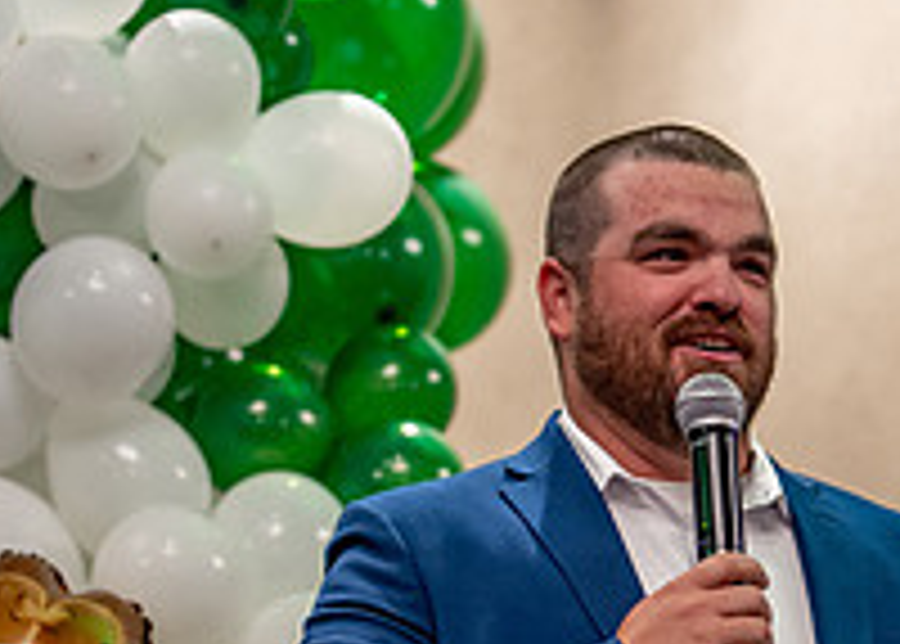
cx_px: 752
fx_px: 3912
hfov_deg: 13.0
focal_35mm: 153
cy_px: 653
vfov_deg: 9.3
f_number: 1.2
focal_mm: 50
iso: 800
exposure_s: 1/320
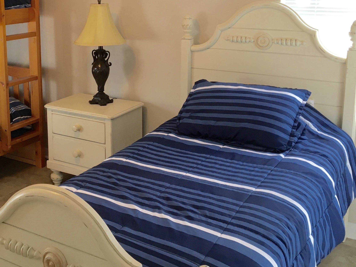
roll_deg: +0.7
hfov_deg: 37.5
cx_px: 100
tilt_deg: -12.7
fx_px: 514
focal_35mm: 50
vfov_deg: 28.8
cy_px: 77
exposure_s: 1/30
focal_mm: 4.15
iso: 50
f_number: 2.2
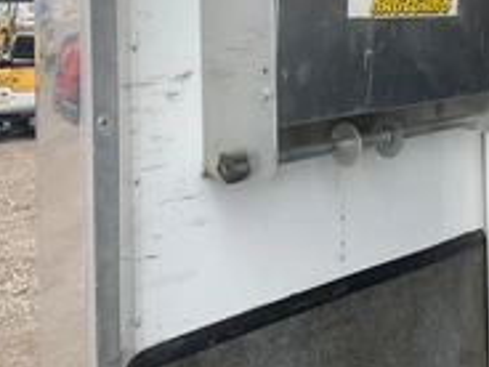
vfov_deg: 22.4
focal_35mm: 63
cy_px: 5
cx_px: 353
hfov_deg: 30.3
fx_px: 890
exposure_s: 1/415
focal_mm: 3
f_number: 1.8
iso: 25
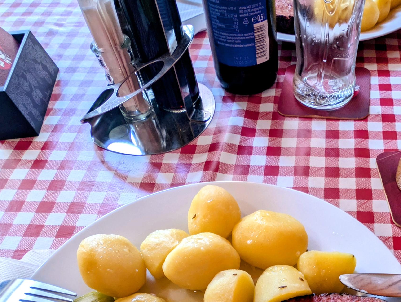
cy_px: 326
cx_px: 294
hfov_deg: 58.8
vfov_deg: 40.0
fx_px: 336
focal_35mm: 29
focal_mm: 2.23
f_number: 1.95
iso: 65
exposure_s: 1/36
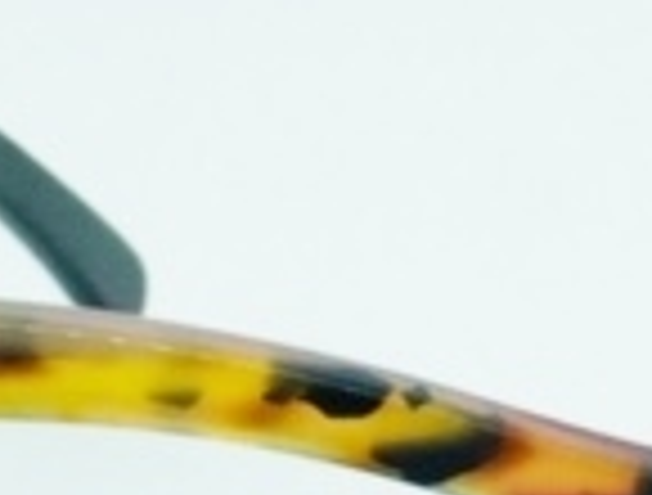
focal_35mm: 128
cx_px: 823
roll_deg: +1.8
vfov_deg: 11.5
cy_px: 508
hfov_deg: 14.7
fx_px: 2421
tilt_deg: -10.3
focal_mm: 4.15
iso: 32
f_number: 2.2
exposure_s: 1/1068
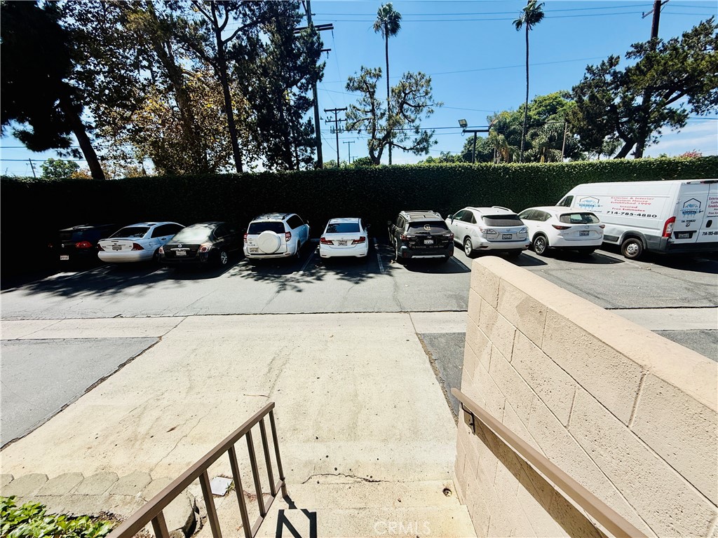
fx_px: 290
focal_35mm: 14
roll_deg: +1.2
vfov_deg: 85.7
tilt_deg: -14.5
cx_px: 359
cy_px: 269
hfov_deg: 102.1
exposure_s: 1/2092
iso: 50
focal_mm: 2.22
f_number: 2.2
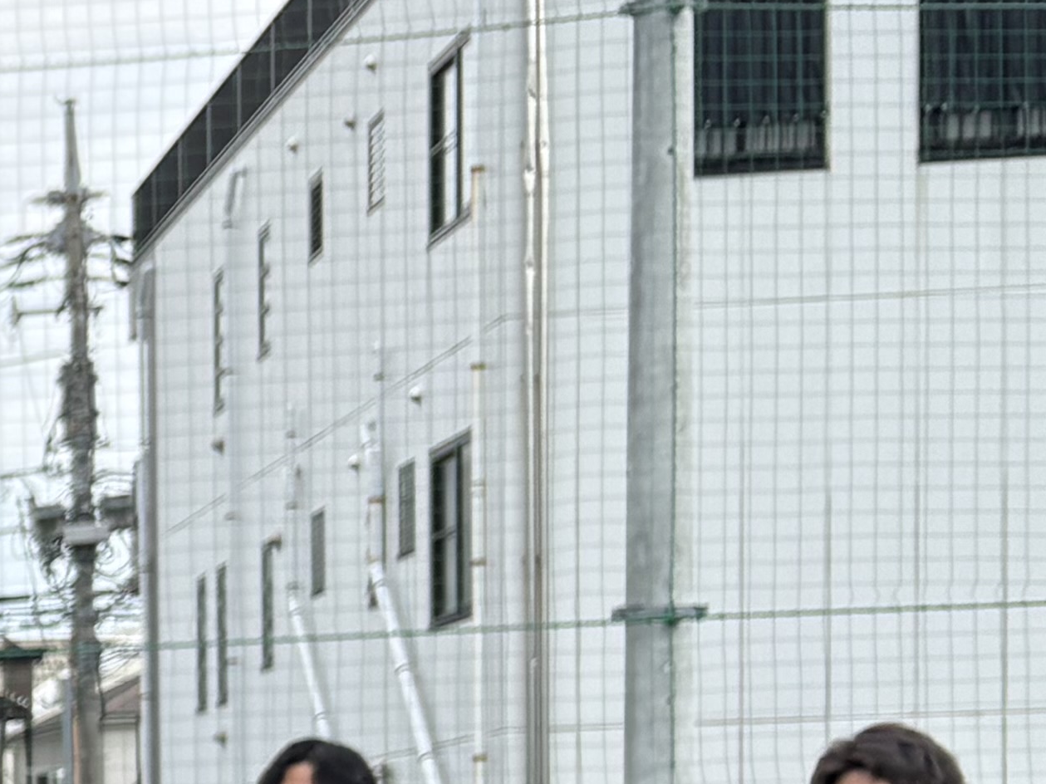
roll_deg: +2.5
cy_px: 1131
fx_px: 3565
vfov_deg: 12.0
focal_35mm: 118
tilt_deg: -2.9
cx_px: -1094
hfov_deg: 13.9
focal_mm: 5.96
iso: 50
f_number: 1.6
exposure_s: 1/2538
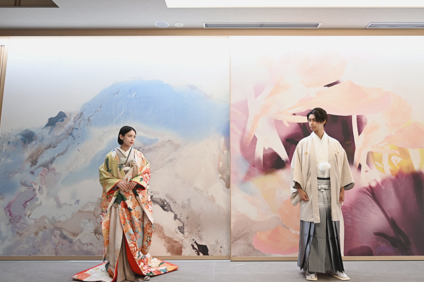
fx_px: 290
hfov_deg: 72.2
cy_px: 132
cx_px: 226
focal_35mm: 25
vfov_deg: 51.9
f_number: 2.8
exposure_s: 1/50
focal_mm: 19.5
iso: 800
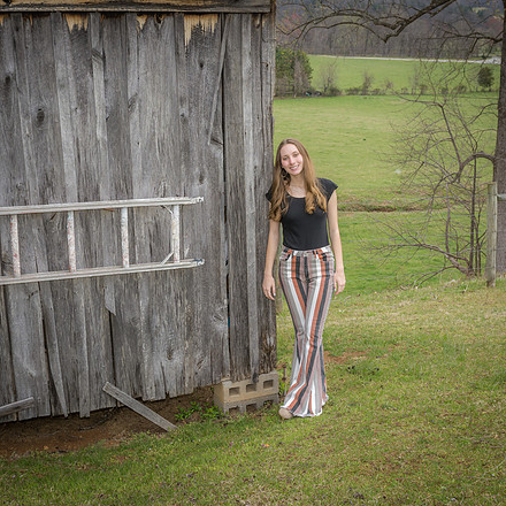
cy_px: 253
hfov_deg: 36.1
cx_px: 257
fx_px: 777
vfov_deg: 36.1
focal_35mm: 47
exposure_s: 1/180
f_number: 6.7
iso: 140
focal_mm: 24
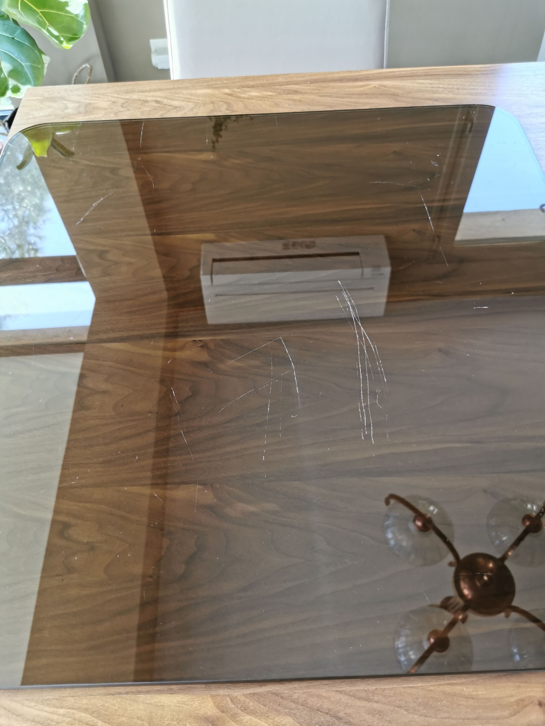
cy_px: 363
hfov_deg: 51.4
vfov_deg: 65.3
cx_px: 272
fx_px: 567
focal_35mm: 27
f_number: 1.6
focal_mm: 5.56
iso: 50
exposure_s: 1/99.9
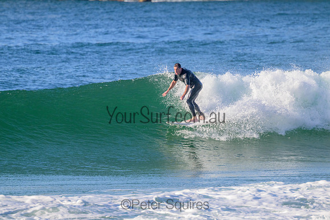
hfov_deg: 2.6
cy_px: 110
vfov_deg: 1.7
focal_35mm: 800
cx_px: 165
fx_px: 7335
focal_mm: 800
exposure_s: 1/1250
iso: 1400
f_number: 11
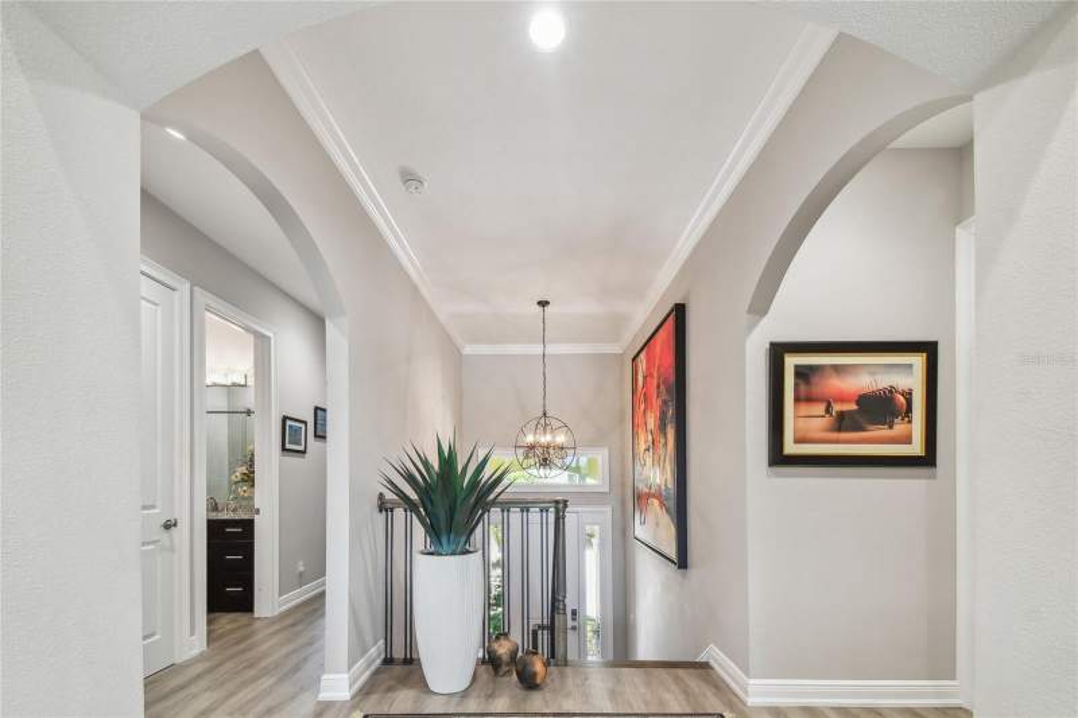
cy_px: 359
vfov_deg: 77.3
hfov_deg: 100.4
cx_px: 539
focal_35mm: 15
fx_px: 449
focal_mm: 10
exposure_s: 1/5
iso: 100
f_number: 7.1
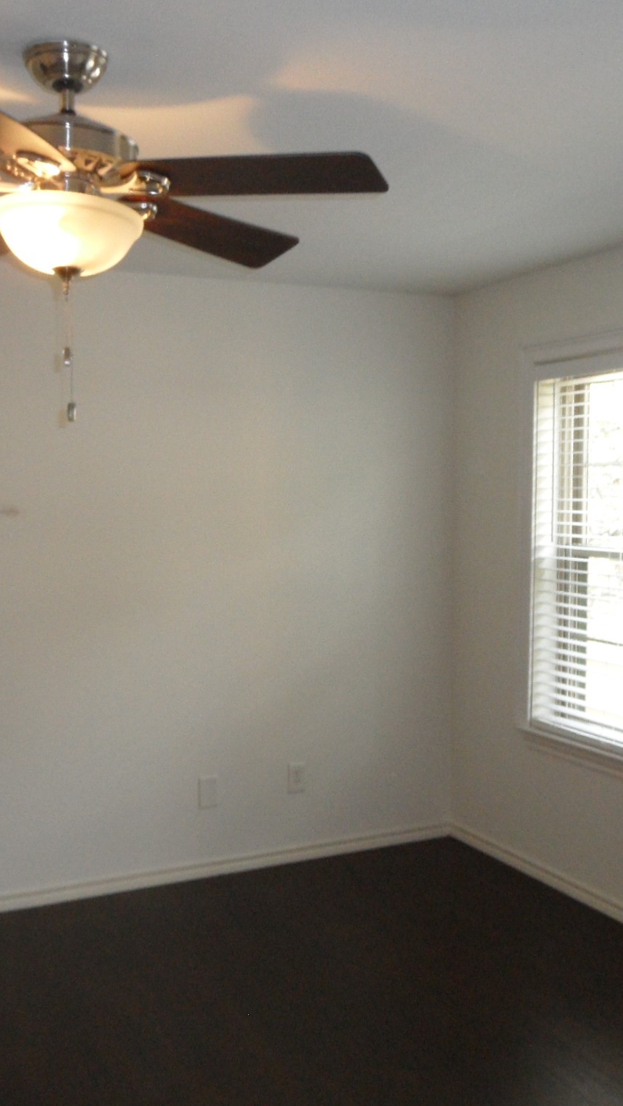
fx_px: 1028
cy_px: 553
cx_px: 314
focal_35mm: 35
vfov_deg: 56.6
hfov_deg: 33.7
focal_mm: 3.9
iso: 200
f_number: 3.2
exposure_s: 1/30
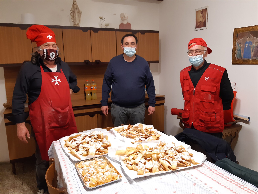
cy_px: 97
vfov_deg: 53.1
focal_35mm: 26
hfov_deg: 67.3
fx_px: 194
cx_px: 129
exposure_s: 1/25
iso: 250
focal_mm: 3.92
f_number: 1.7
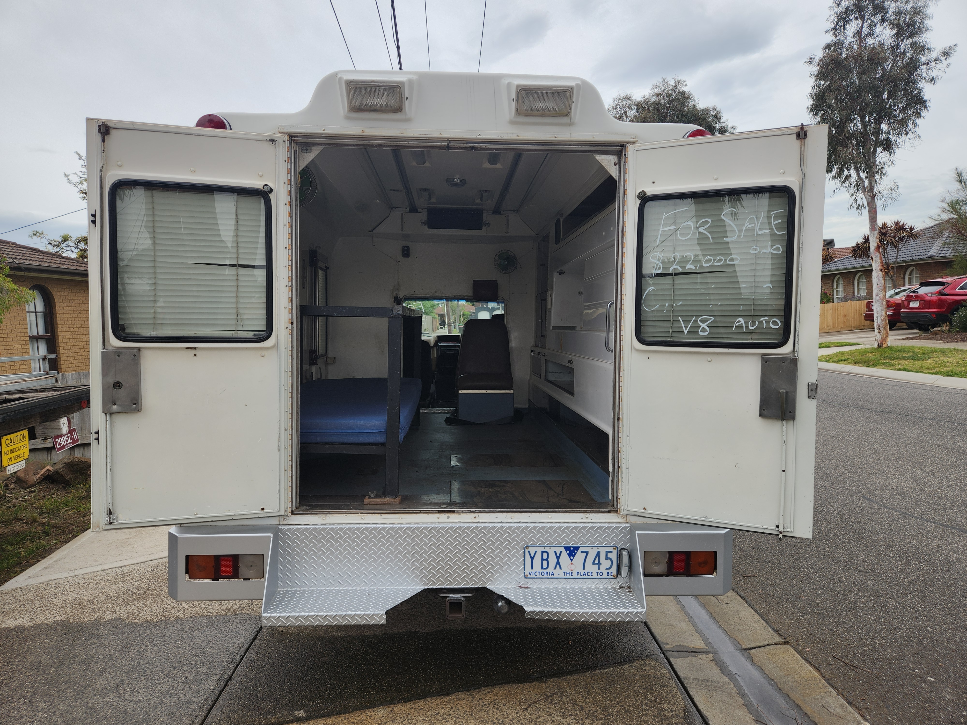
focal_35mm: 23
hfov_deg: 73.9
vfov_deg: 58.9
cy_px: 362
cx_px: 484
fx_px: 643
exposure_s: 1/215
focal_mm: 5.4
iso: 20
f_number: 1.8
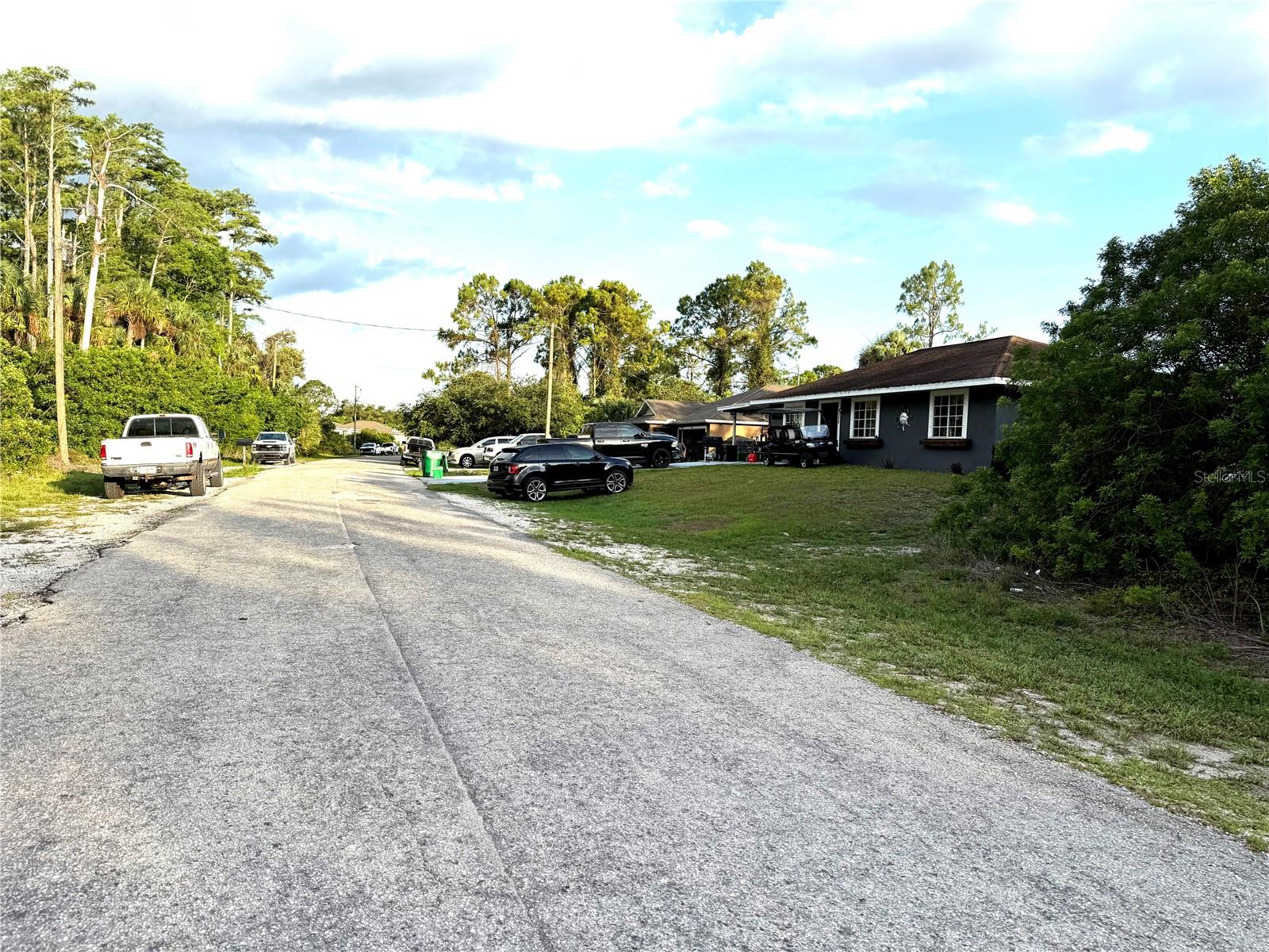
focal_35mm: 24
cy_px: 476
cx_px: 634
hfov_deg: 71.6
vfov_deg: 56.8
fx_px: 880
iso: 80
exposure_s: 1/1949
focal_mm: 6.76
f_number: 1.78
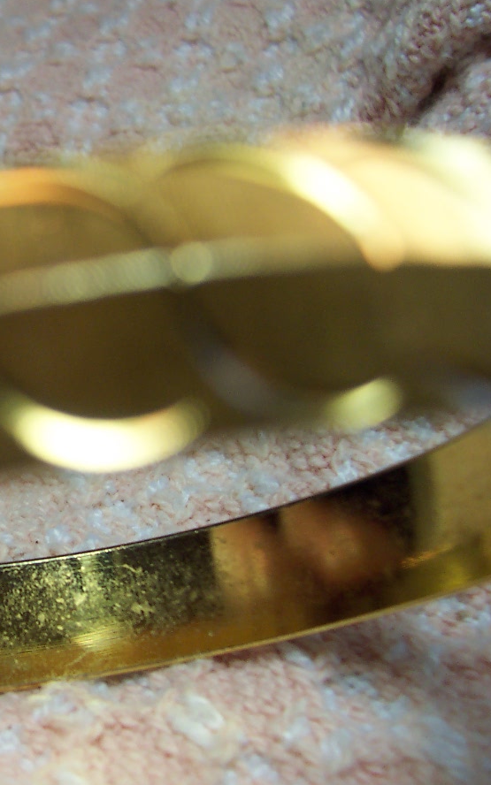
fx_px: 1135
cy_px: 392
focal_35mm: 53
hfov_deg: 23.1
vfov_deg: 38.2
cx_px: -35
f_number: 2.8
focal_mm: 5.6
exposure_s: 1/90
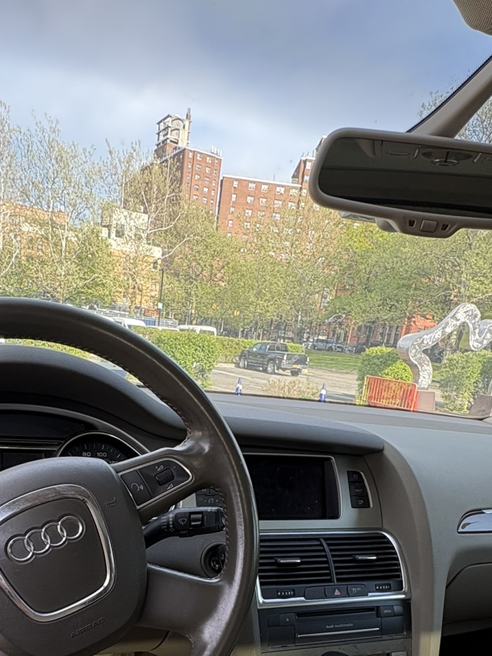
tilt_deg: -20.0
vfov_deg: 54.2
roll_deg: -7.4
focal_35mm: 30
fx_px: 569
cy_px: 559
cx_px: 196
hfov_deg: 46.5
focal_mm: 2.22
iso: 64
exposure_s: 1/172
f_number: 2.2
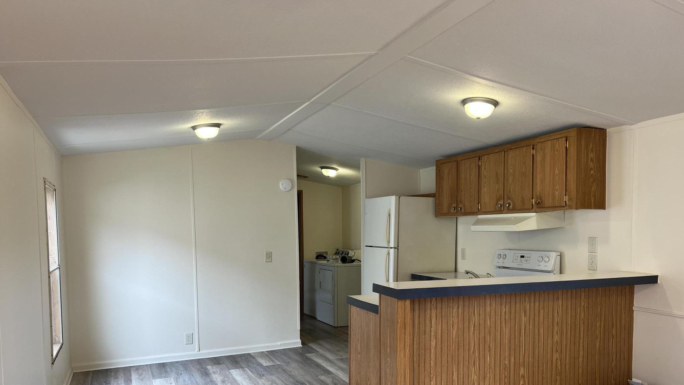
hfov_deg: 66.1
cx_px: 345
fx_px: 526
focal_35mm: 29
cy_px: 261
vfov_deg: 39.6
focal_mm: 5.7
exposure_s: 1/120
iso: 80
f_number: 1.5
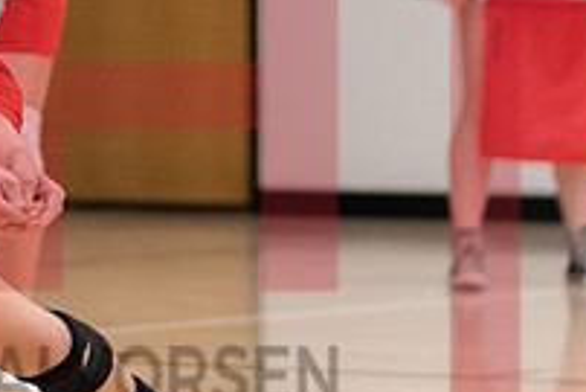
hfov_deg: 5.9
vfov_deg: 3.9
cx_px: 92
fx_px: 5717
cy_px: -241
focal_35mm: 351
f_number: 1.2
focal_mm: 50
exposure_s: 1/1600
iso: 800
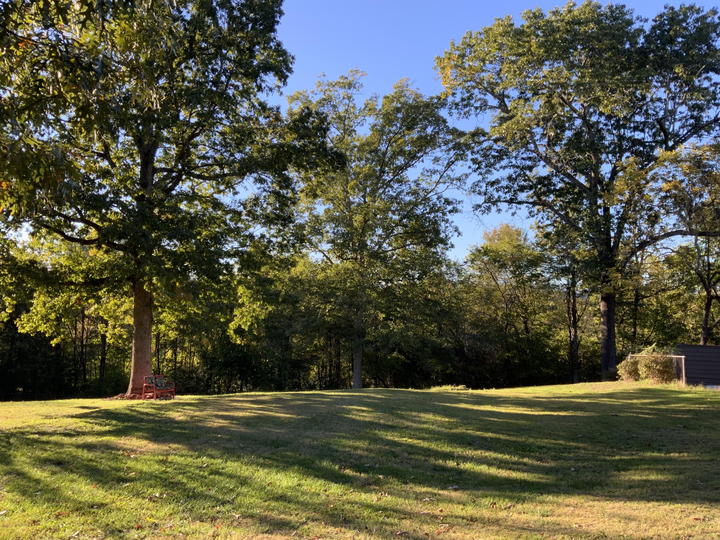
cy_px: 270
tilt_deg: +3.9
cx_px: 360
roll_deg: -1.3
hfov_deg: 61.7
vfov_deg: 48.2
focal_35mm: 29
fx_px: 603
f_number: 1.8
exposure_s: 1/230
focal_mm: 3
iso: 16
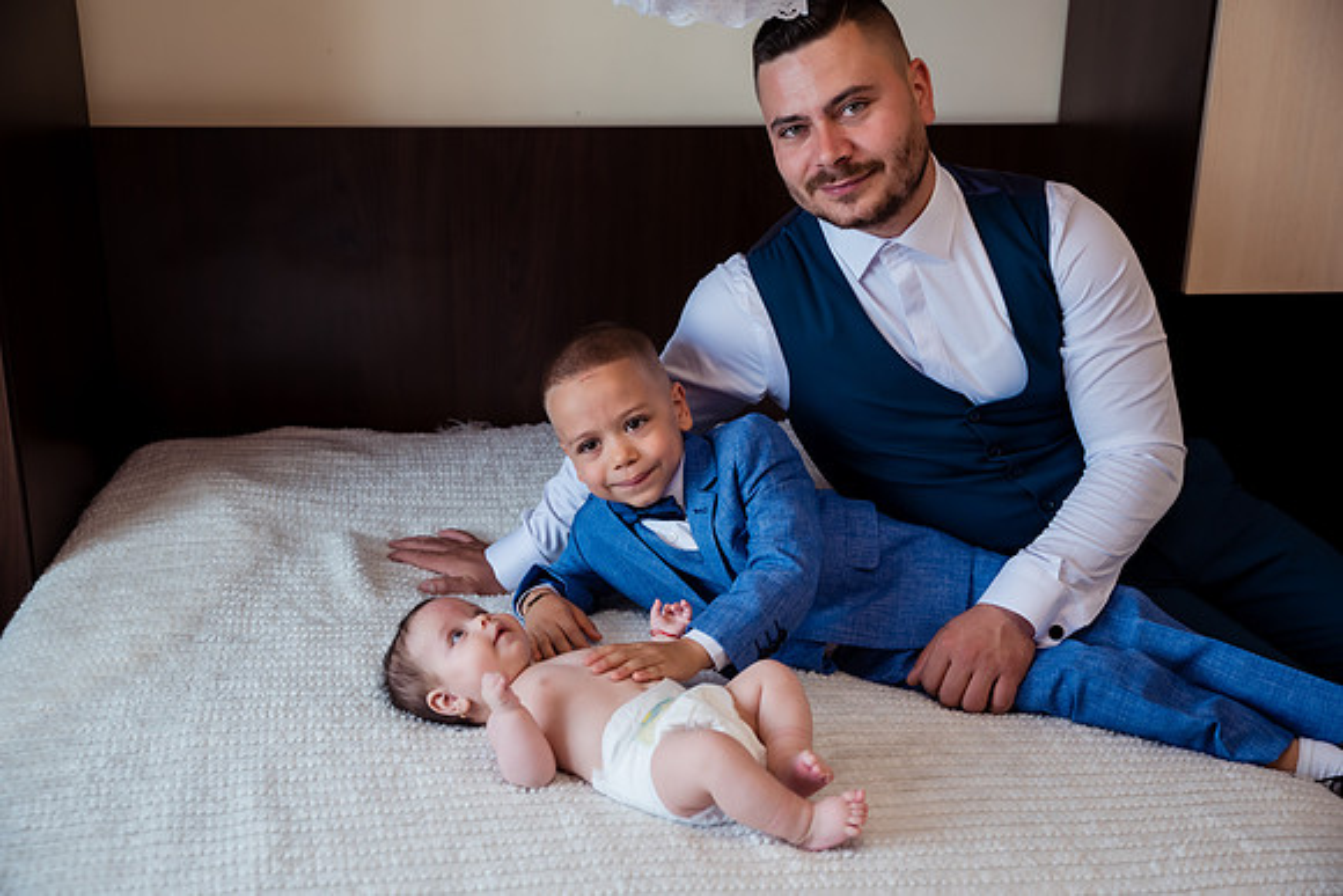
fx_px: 1716
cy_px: 448
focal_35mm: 46
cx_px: 672
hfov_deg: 42.7
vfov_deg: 29.3
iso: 400
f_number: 3.2
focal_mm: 46
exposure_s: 1/200
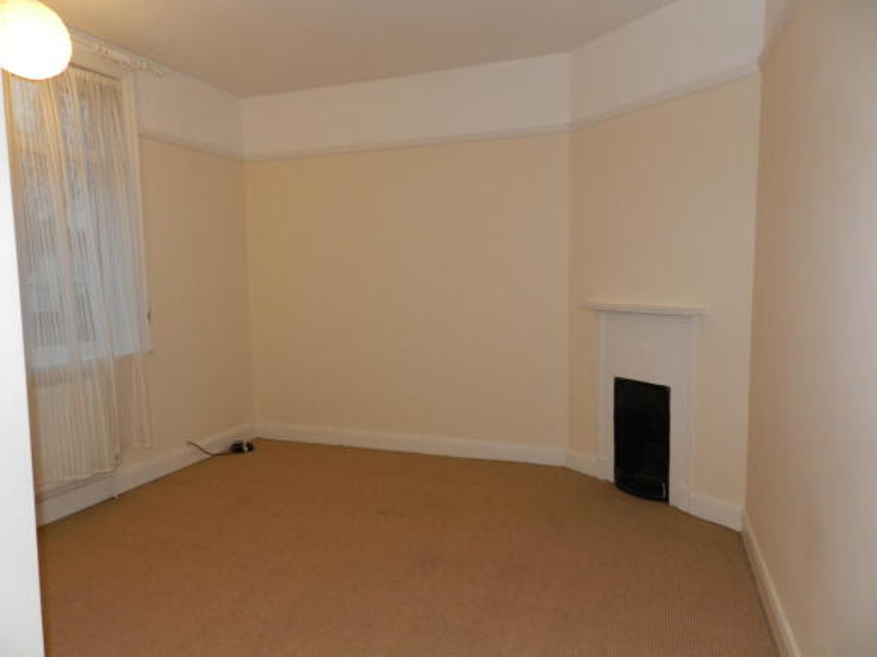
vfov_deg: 58.9
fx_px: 583
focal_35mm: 23
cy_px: 328
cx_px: 438
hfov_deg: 73.9
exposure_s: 1/30
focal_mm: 4
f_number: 3.4
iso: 200
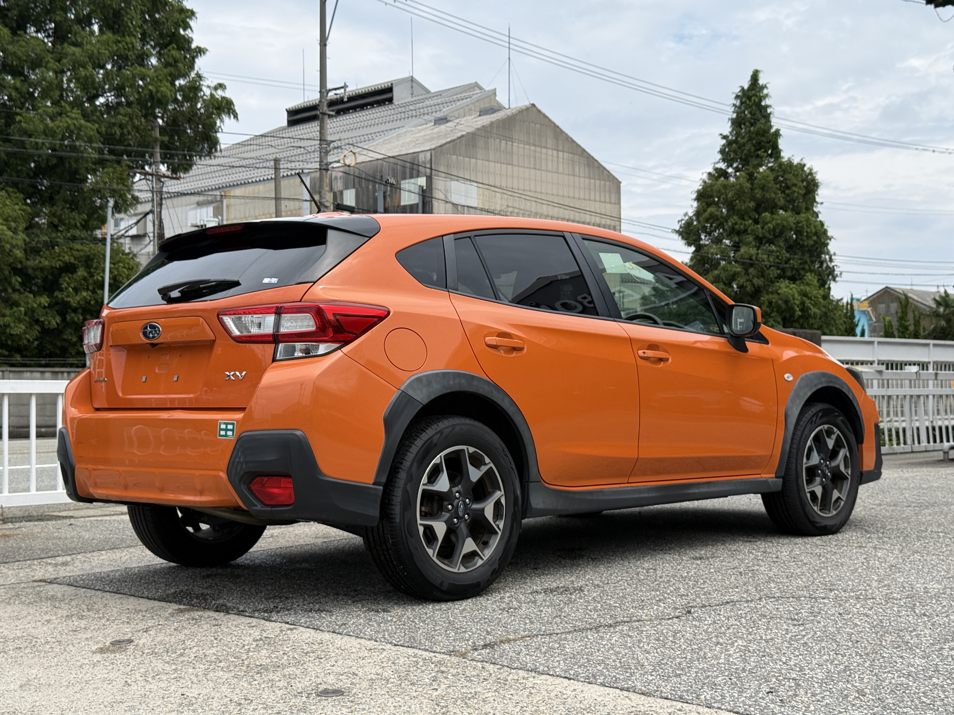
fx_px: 1323
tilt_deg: +1.8
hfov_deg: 39.7
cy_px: 358
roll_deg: +0.1
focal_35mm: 48
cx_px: 477
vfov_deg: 30.3
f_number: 1.78
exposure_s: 1/3891
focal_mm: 6.76
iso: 80
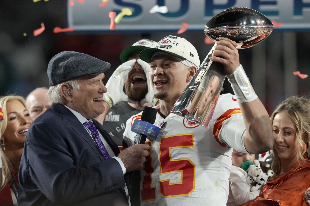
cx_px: 155
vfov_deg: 2.3
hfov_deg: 3.4
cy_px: 103
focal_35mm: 600
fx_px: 5167
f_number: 3.5
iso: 4000
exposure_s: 1/1600
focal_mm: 400
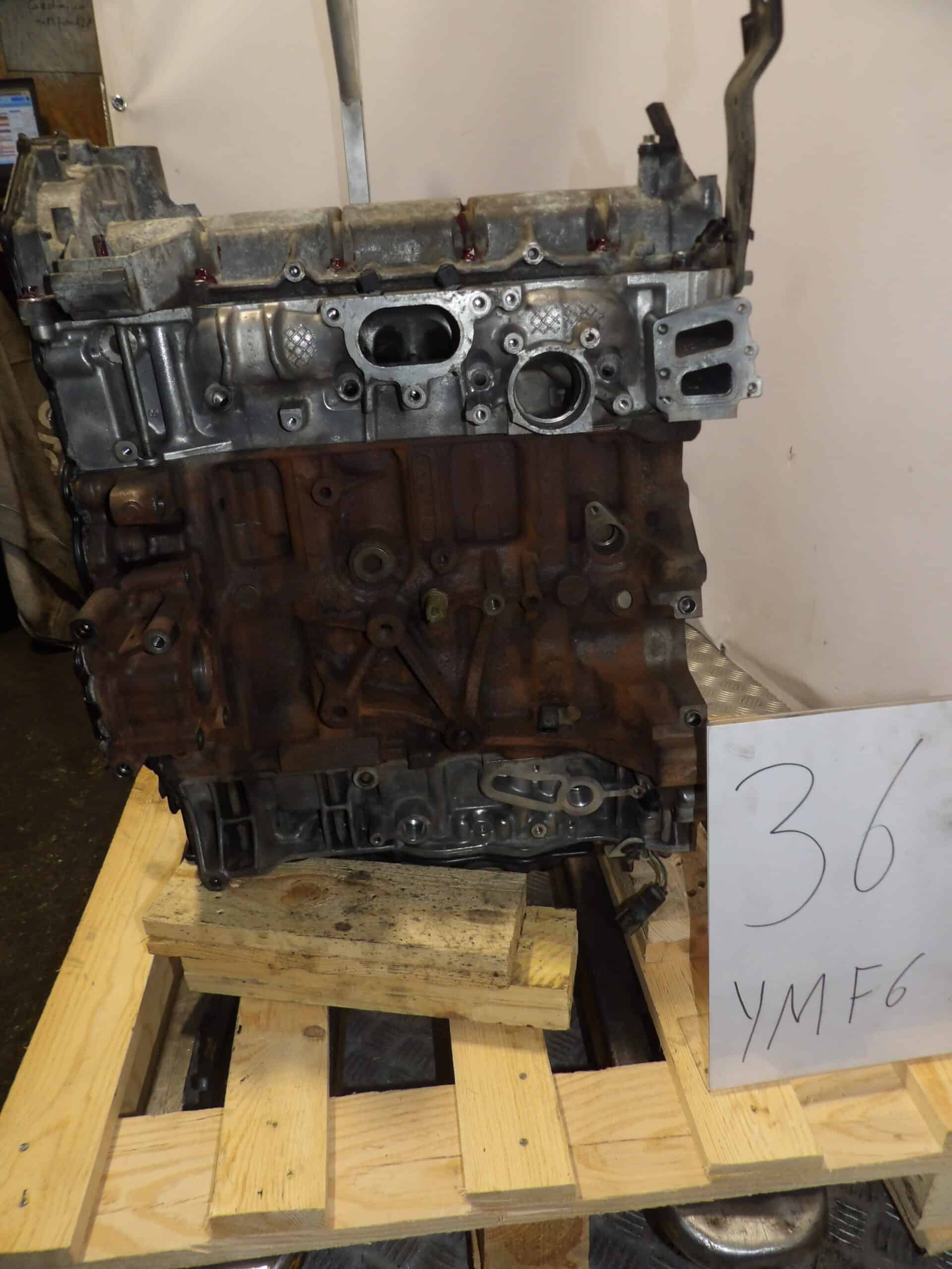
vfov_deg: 71.6
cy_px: 634
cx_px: 476
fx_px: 880
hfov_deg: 56.8
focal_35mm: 24
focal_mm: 4.3
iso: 200
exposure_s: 1/60
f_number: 3.2
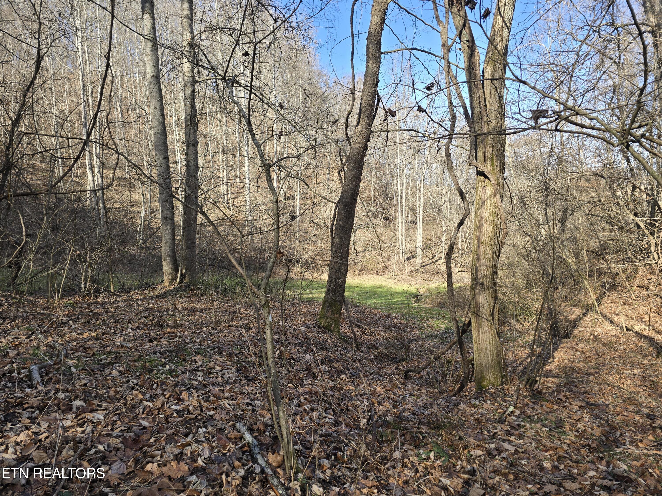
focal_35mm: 23
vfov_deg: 58.9
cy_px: 248
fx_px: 440
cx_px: 331
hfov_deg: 73.9
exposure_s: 1/212
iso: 12
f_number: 1.7
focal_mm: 6.3
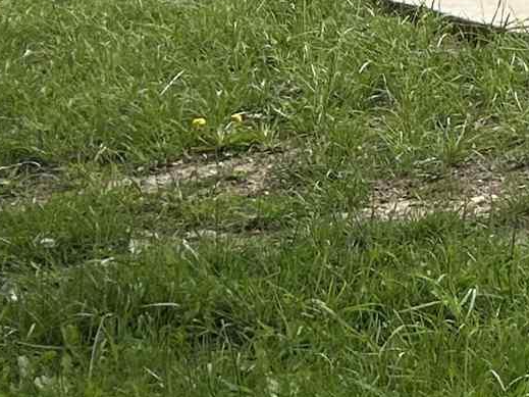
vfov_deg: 9.4
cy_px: -180
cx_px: 1520
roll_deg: -1.0
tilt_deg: -0.7
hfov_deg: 10.0
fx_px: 2353
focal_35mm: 154
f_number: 1.5
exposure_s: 1/3571
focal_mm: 5.7
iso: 50
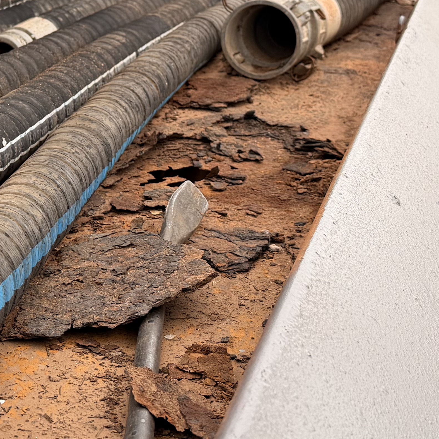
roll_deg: -1.4
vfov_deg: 22.2
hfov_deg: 21.8
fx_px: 1105
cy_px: 86
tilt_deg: -11.2
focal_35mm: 77
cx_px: 15
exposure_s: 1/275
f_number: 1.78
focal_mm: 6.76
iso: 80
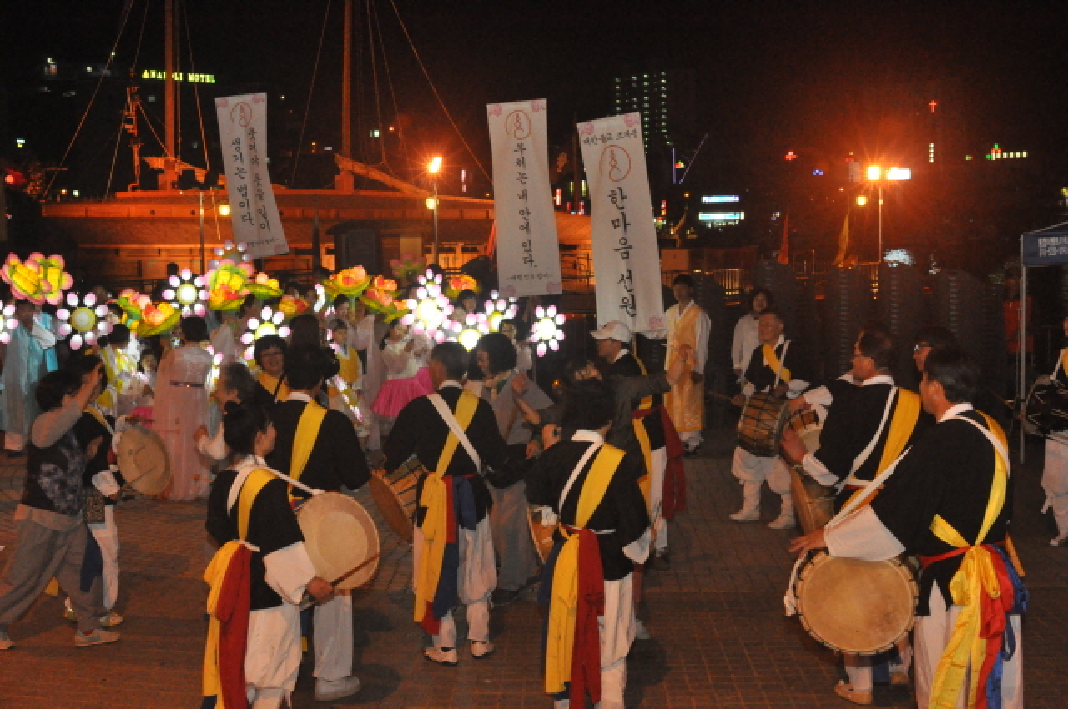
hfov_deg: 37.9
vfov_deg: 25.7
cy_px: 354
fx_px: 1556
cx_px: 534
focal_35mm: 52
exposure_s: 1/60
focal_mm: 35
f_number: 8
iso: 3200
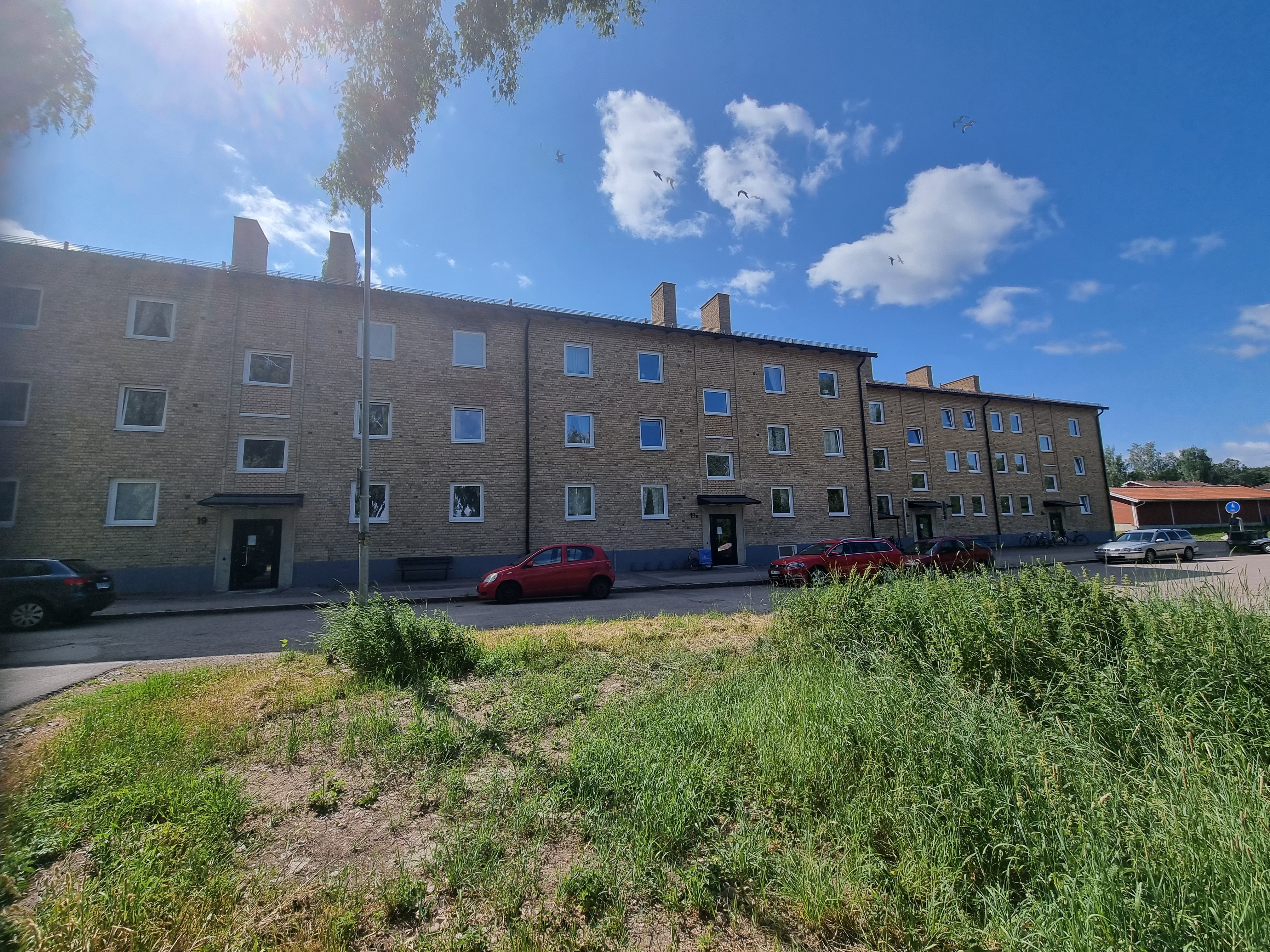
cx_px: 635
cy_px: 476
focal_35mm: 13
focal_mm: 2.2
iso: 50
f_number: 2.2
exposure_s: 1/2872
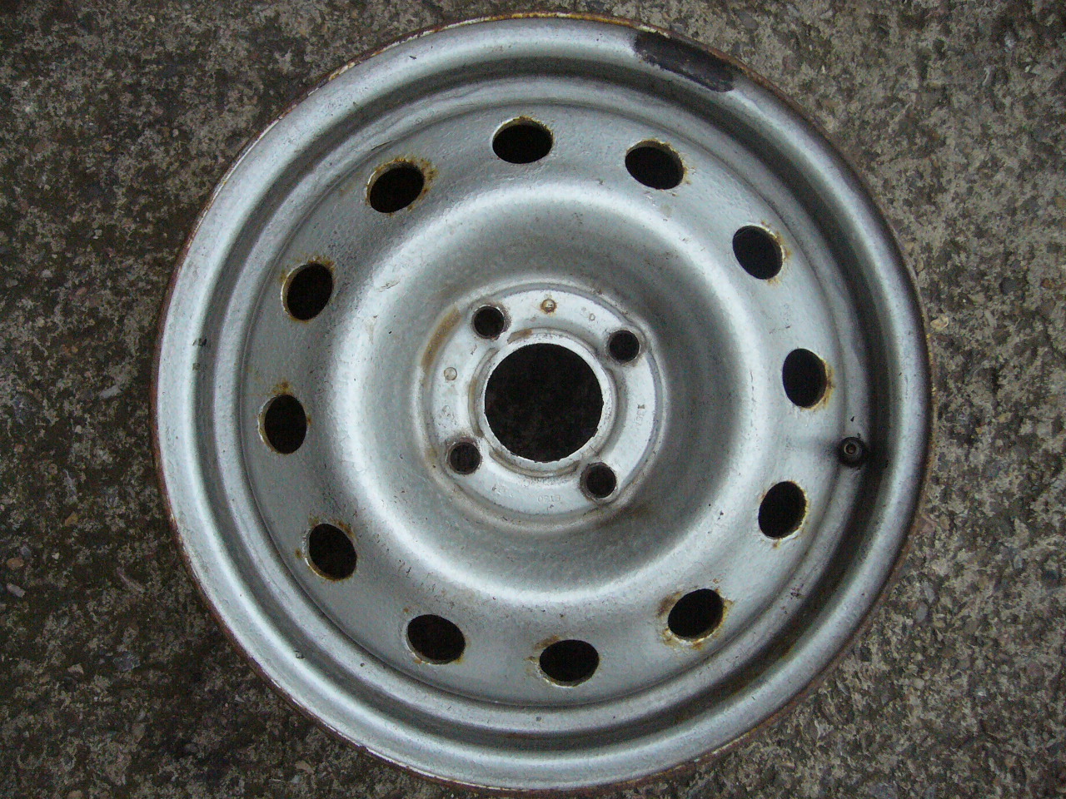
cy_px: 400
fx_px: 1078
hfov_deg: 52.6
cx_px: 533
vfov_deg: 40.7
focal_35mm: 35
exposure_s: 1/500
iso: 400
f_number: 2.8
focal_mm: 5.8
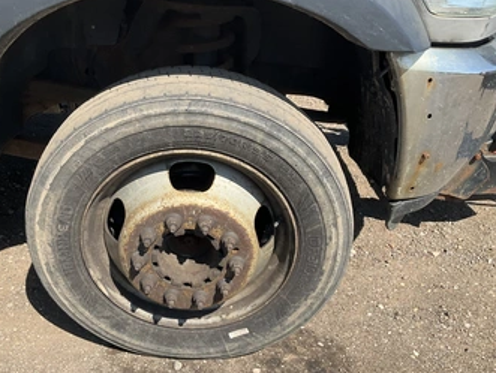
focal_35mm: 35
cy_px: 208
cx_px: 205
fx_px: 502
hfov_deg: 52.3
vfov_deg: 40.7
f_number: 1.8
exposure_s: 1/1035
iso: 25
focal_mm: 3
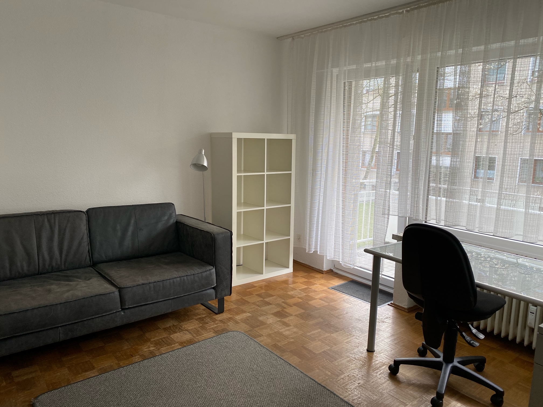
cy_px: 204
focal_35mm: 26
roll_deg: -2.1
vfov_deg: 53.1
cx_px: 272
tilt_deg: -9.8
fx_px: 408
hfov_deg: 67.3
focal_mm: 4.25
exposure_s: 1/122
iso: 100
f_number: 1.8
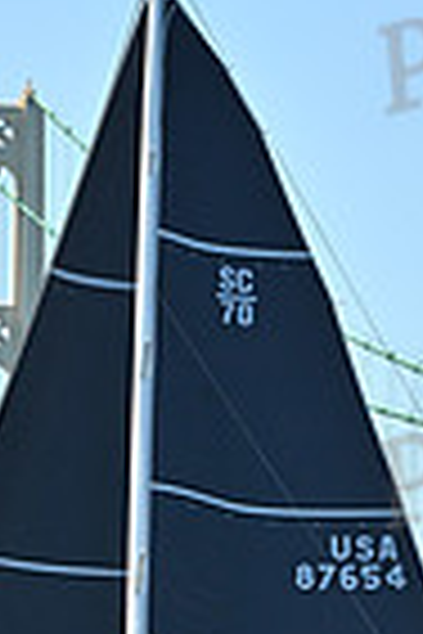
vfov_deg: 5.4
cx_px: 146
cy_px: 710
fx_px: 6662
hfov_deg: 3.6
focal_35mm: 378
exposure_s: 1/1000
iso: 320
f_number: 8
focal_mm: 92
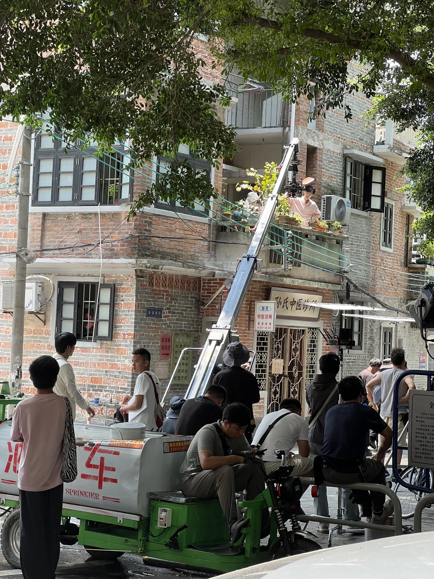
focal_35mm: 77
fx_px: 1287
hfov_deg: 19.1
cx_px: 217
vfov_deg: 25.3
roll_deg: -1.5
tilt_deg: +4.3
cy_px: 290
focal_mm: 9
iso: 40
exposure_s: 1/99
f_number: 2.8
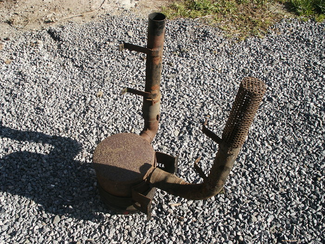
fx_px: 329
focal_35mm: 35
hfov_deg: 52.6
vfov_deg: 40.7
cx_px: 162
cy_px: 122
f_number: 6.7
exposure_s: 1/125
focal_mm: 7.18
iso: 64
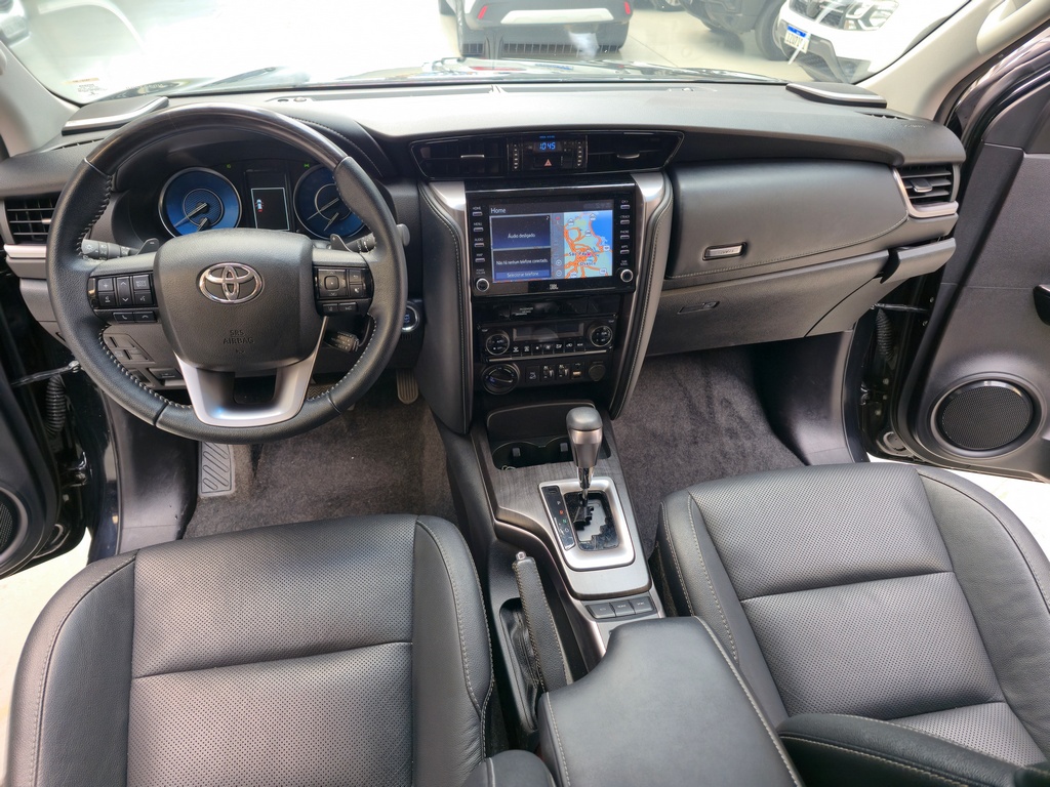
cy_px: 394
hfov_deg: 73.9
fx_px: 698
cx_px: 525
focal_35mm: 23
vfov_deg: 58.9
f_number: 1.7
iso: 32
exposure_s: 1/60
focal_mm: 6.3
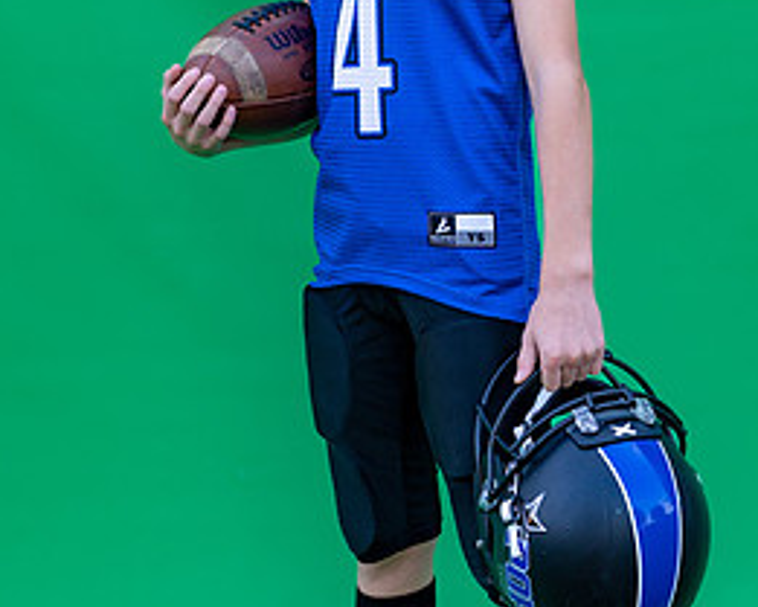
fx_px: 2671
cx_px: 440
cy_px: 69
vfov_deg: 12.9
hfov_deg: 16.1
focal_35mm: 119
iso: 160
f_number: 2.8
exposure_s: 1/400
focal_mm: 50
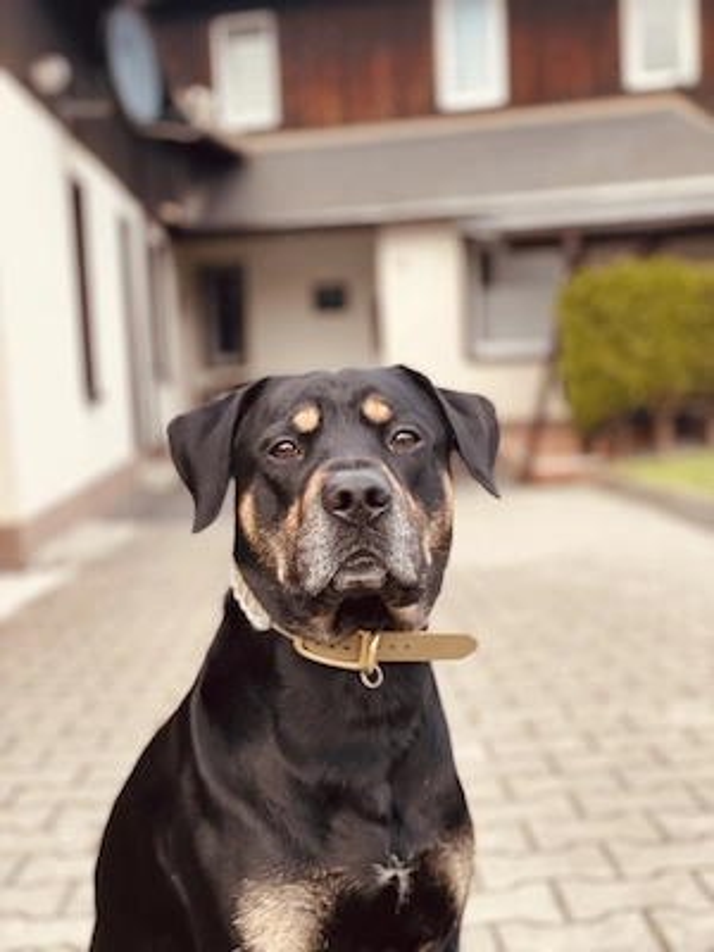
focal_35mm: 52
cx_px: 357
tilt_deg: -4.7
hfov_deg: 28.0
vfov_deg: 36.8
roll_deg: +3.1
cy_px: 476
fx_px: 1430
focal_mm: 6
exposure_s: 1/122
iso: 40
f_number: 2
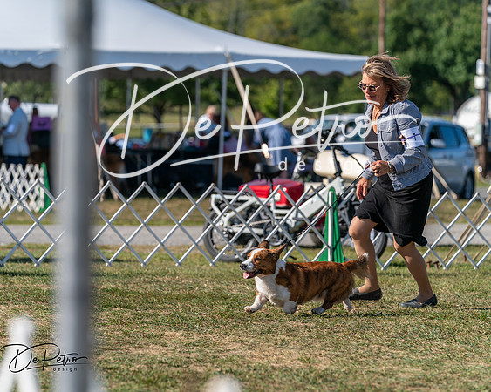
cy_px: 196
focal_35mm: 178
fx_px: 2585
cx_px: 246
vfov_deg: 8.7
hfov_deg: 10.9
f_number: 4.5
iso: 100
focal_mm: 158
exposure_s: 1/1250
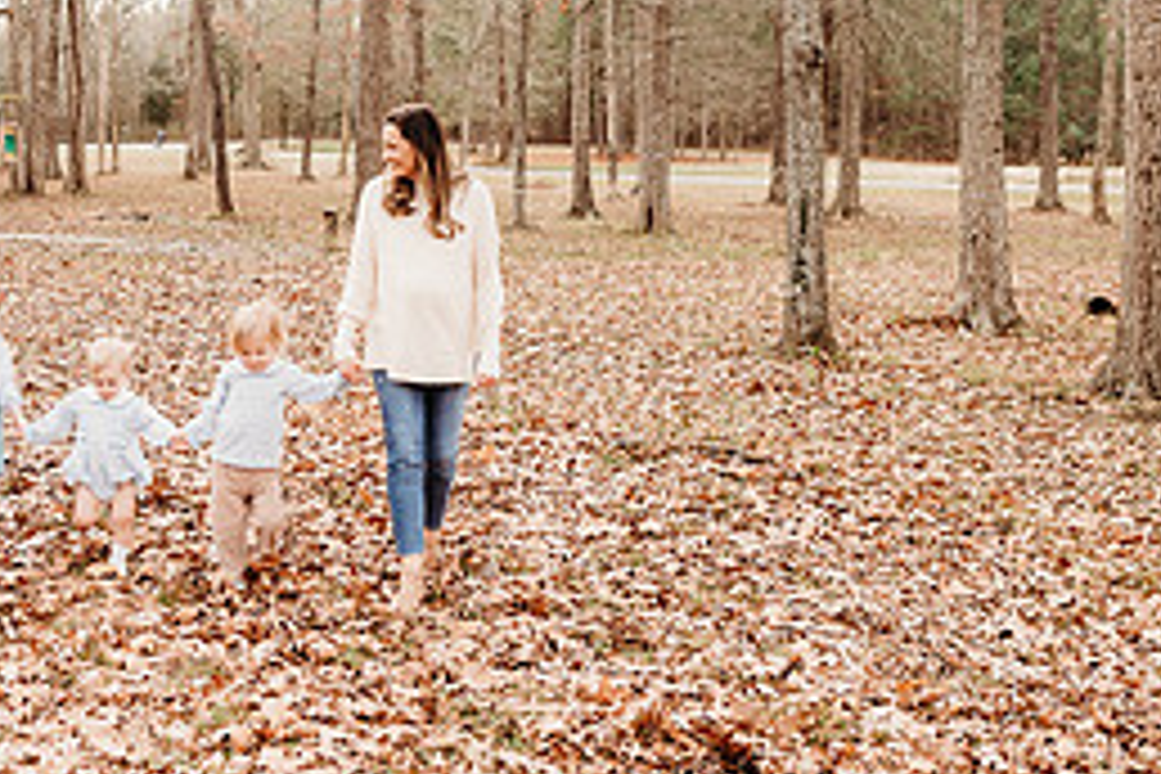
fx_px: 1741
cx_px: 202
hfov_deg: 35.5
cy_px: 173
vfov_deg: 24.7
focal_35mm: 54
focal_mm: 24
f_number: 3.2
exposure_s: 1/250
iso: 200
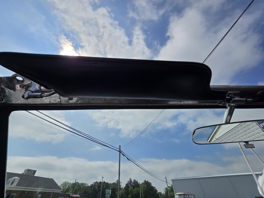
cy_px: 99
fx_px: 99
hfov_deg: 106.2
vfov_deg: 89.9
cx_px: 132
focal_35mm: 13
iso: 50
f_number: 2.2
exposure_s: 1/7733
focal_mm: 2.2
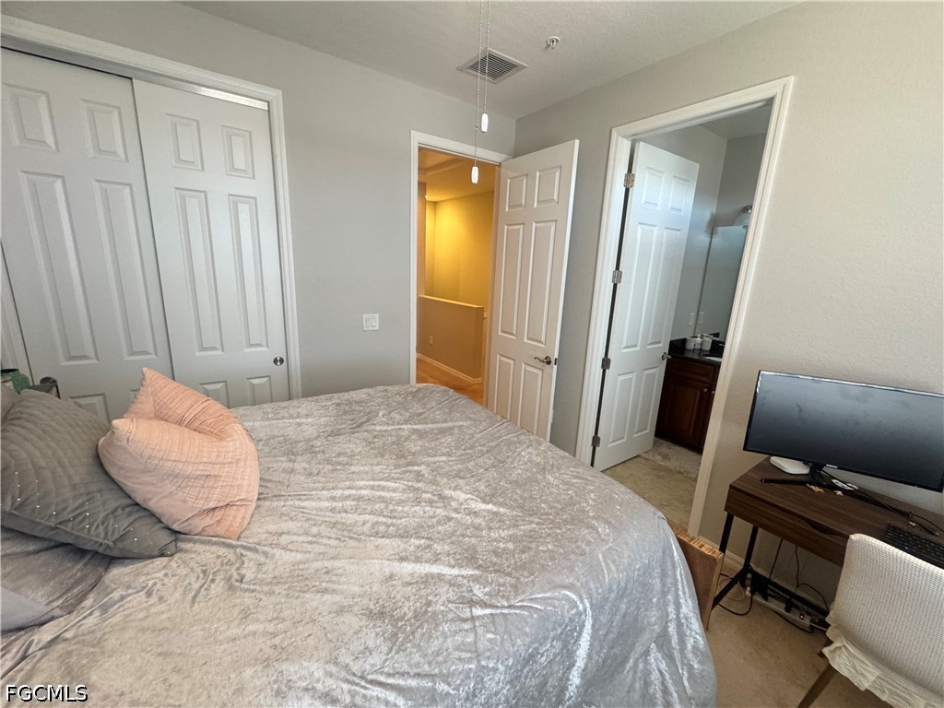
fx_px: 382
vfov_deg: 85.7
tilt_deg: -12.1
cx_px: 472
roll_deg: -2.1
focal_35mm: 14
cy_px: 354
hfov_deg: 102.1
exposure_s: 1/60
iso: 500
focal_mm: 2.22
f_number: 2.2
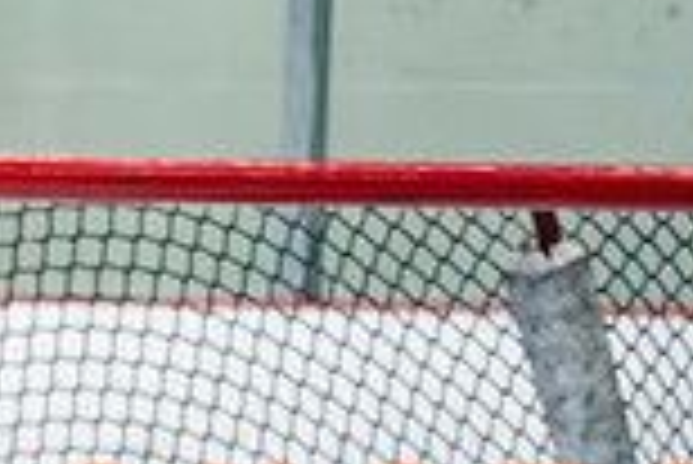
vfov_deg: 1.6
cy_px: 437
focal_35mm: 875
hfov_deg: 2.3
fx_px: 16859
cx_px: -545
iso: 3200
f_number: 2.8
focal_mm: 200
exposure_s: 1/640
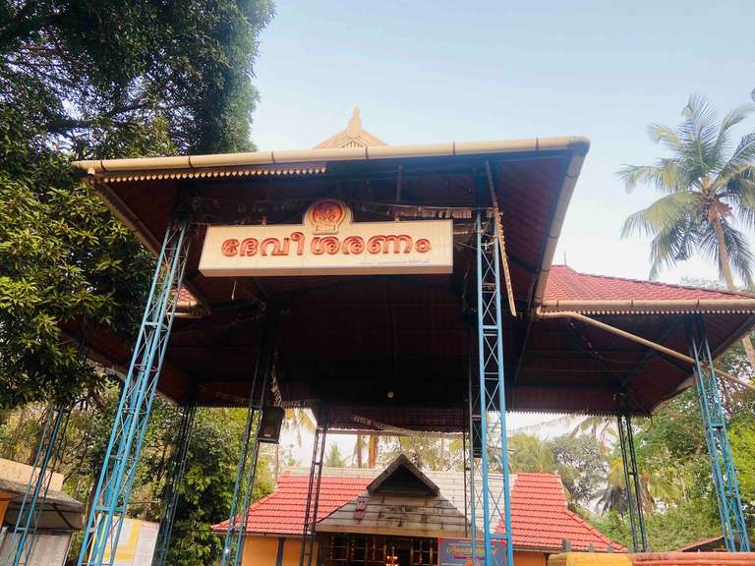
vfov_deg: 53.1
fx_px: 567
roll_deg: -4.5
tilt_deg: +29.2
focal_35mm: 26
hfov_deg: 67.3
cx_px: 378
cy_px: 283
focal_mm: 4.25
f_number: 1.8
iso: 32
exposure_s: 1/105
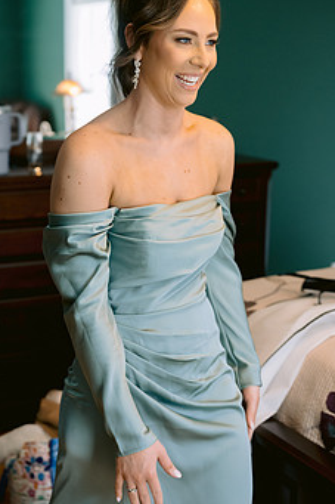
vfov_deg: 30.5
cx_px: 146
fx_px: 922
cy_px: 269
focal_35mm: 66
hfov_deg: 20.6
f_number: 3.2
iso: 1250
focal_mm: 50
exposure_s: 1/125
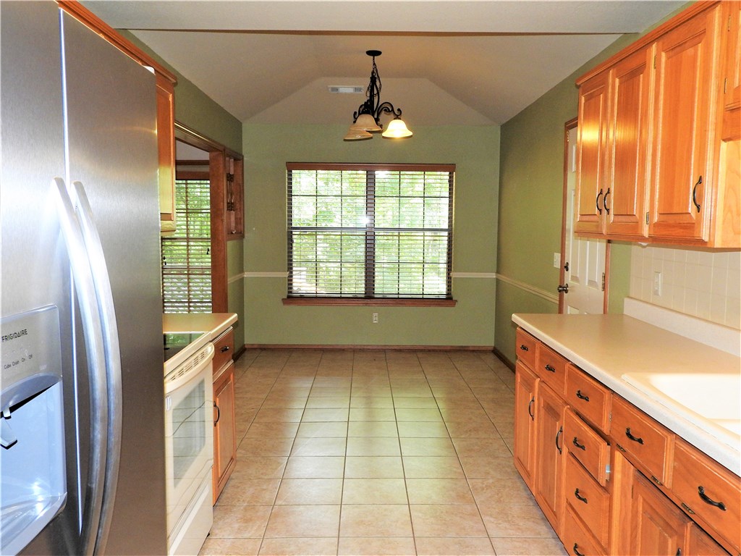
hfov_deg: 60.0
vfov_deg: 46.8
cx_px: 370
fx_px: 642
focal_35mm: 30
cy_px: 278
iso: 200
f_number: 3.5
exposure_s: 1/30
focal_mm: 5.4
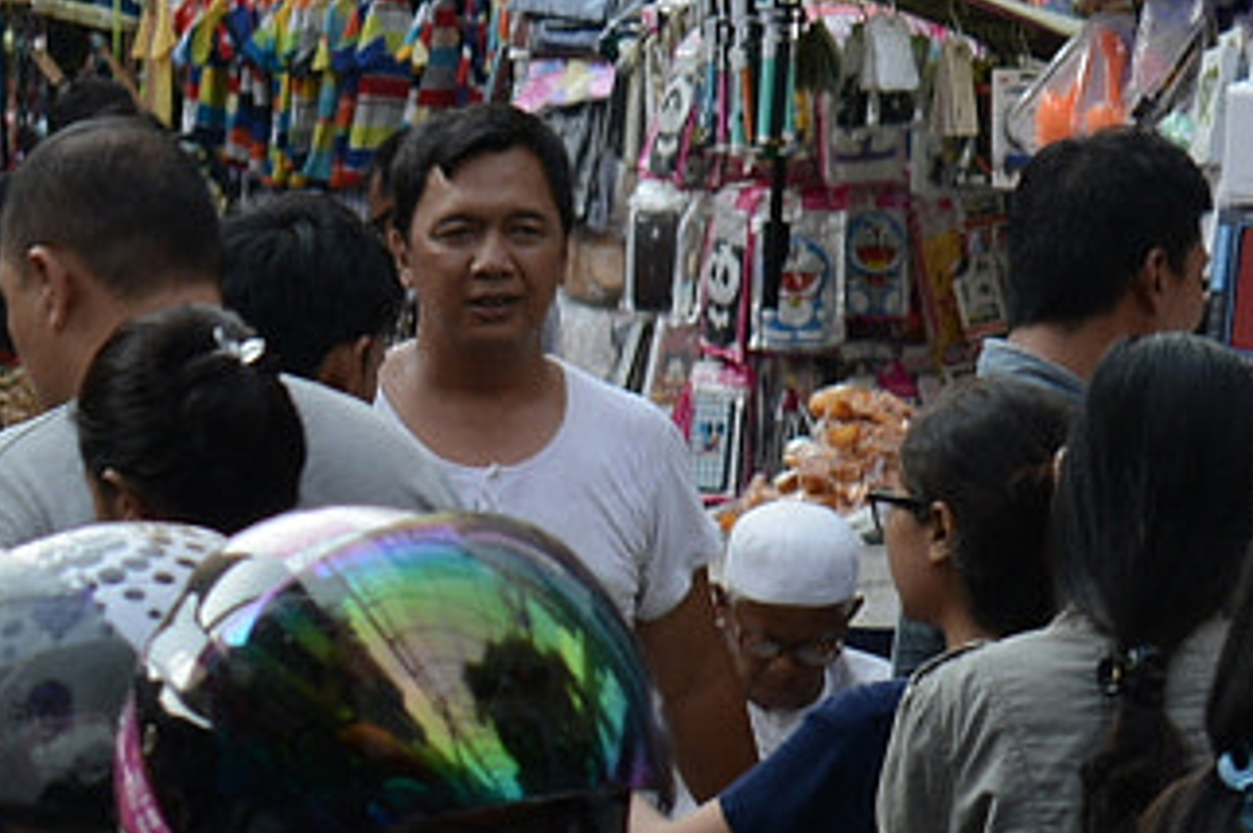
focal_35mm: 388
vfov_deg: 3.5
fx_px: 13491
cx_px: -1055
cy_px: -27
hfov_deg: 5.2
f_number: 5.6
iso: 100
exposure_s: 1/100
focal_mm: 52
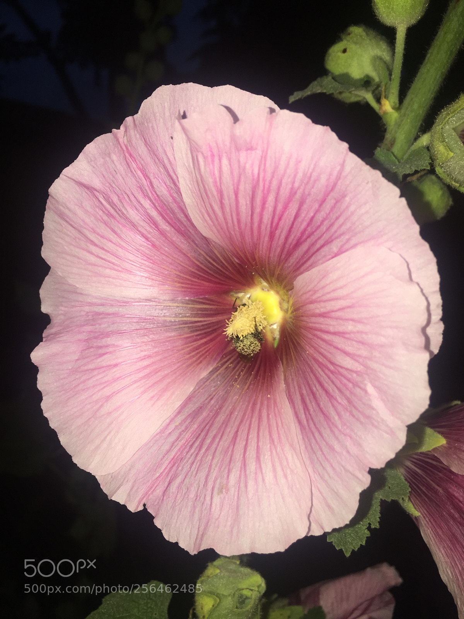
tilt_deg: -10.6
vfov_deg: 61.7
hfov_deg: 48.2
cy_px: 310
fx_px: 518
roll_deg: -4.8
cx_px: 232
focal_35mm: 29
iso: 32
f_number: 2.2
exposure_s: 1/153
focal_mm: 4.15
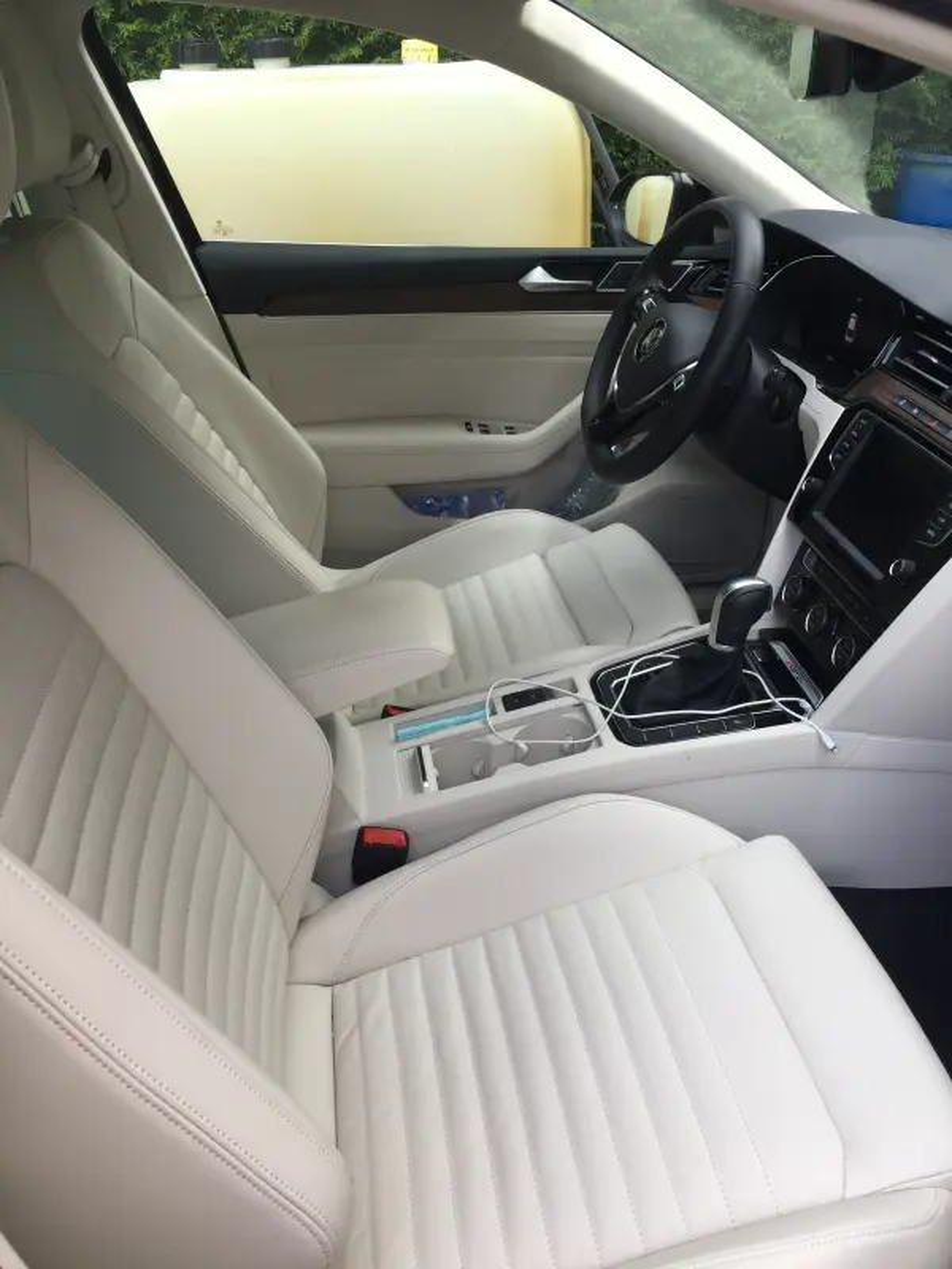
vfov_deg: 61.7
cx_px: 476
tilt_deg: -28.7
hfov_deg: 48.2
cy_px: 634
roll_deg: -0.4
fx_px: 1063
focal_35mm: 29
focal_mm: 4.15
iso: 32
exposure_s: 1/128
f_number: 2.2
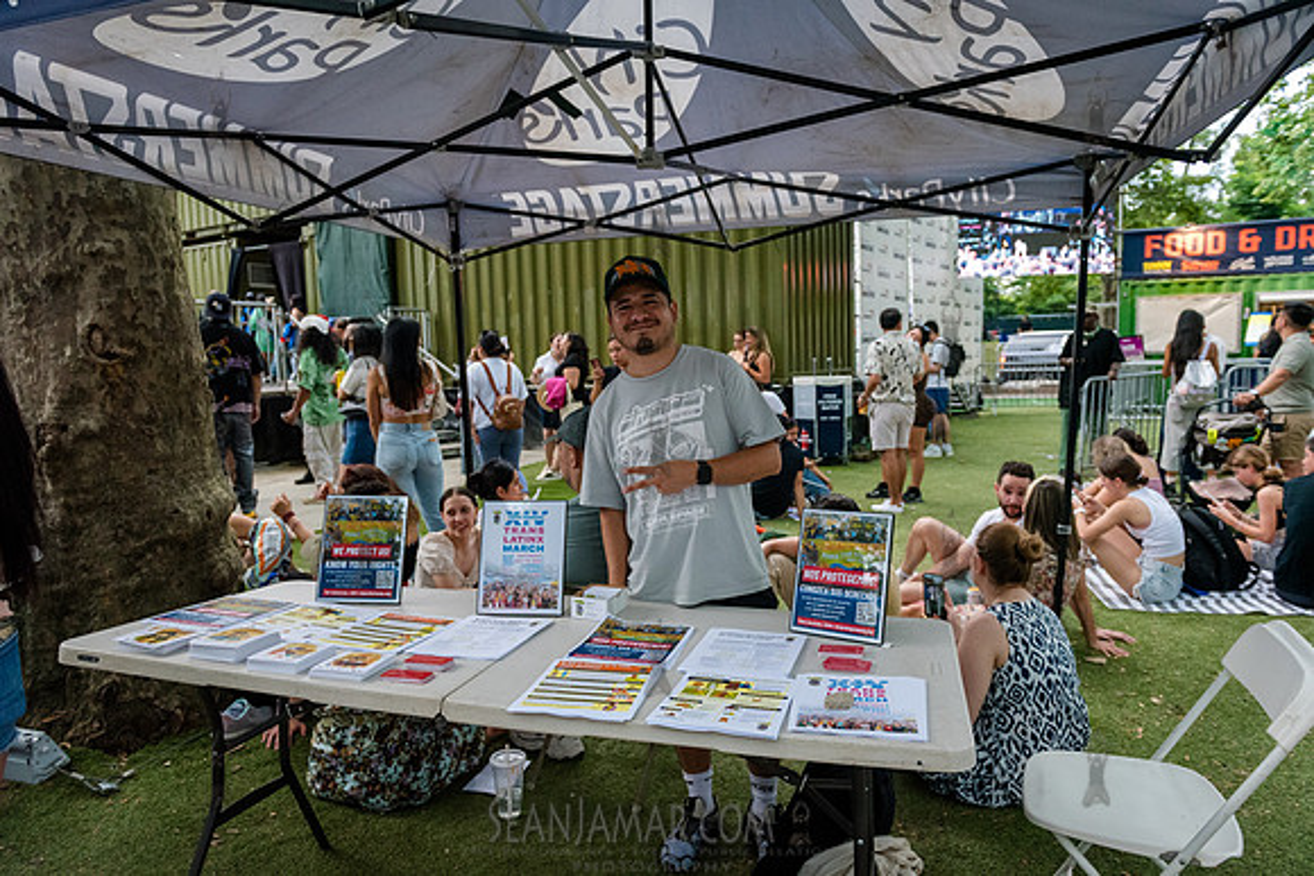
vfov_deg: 53.2
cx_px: 657
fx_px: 876
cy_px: 438
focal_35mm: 24
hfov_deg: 73.7
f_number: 3.5
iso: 4000
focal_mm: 24
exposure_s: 1/320
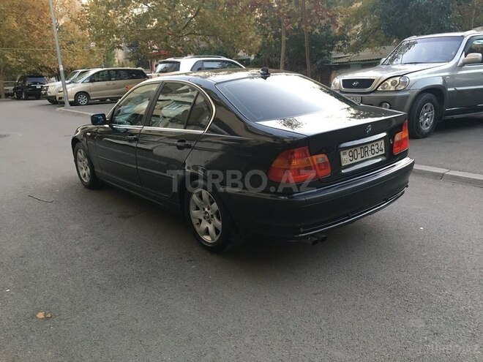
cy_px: 181
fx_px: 405
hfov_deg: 61.7
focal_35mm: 29
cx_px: 242
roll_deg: +3.9
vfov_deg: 48.2
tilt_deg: -15.8
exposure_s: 1/33
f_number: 2.2
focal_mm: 4.15
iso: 125
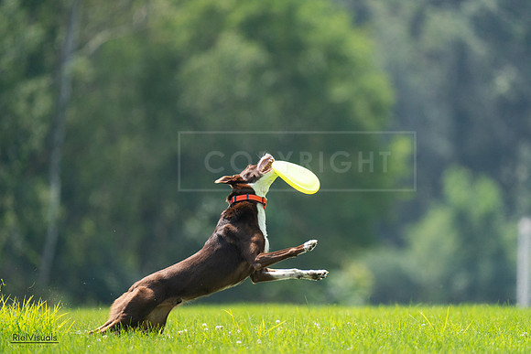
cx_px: 266
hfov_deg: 3.4
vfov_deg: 2.3
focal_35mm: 600
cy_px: 177
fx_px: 8852
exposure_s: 1/4000
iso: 2500
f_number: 6.3
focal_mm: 600
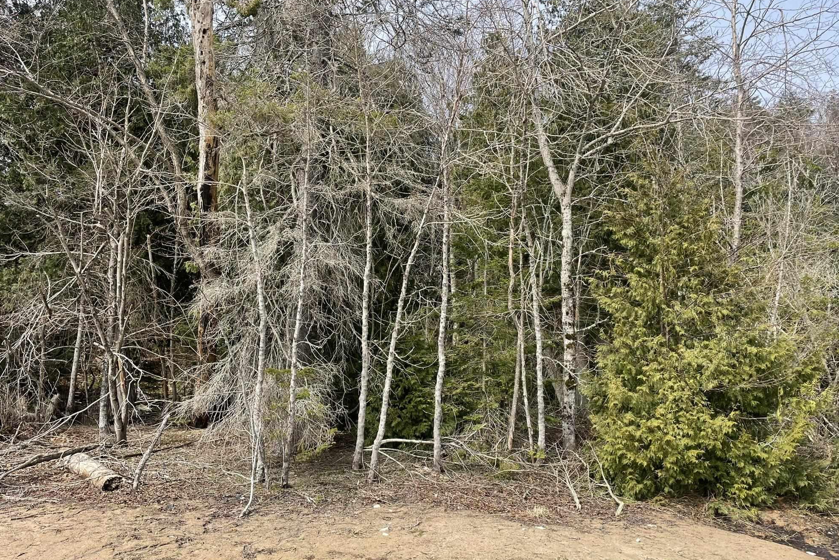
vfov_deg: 46.3
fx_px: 653
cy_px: 307
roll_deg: -1.4
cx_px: 433
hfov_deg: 65.5
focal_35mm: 28
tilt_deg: +11.9
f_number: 1.6
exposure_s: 1/1715
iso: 32
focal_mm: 4.2
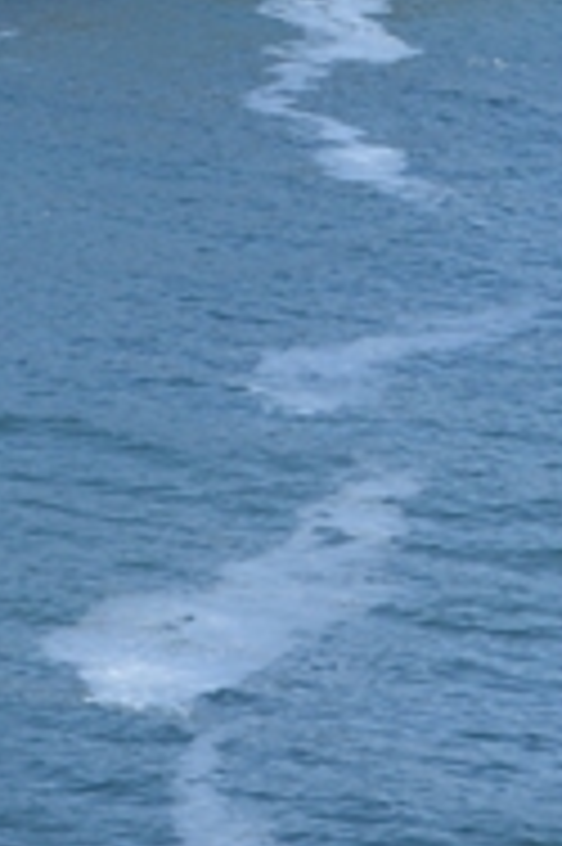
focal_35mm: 471
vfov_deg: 4.4
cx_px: -335
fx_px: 11045
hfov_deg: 2.9
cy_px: -495
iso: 100
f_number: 7.1
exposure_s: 1/200
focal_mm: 55
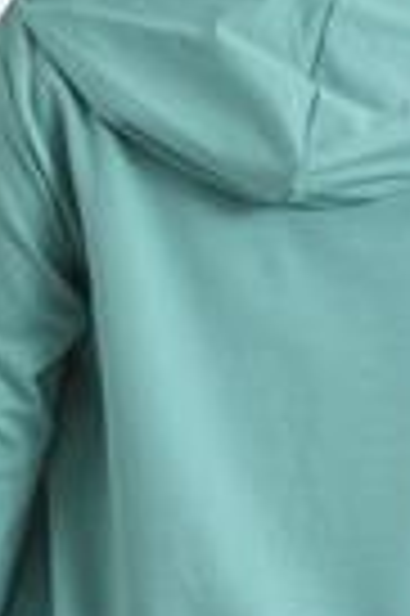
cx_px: 207
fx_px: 8169
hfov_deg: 2.9
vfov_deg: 4.3
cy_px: 391
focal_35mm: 477
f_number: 9
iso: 100
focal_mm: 145
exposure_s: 1/160
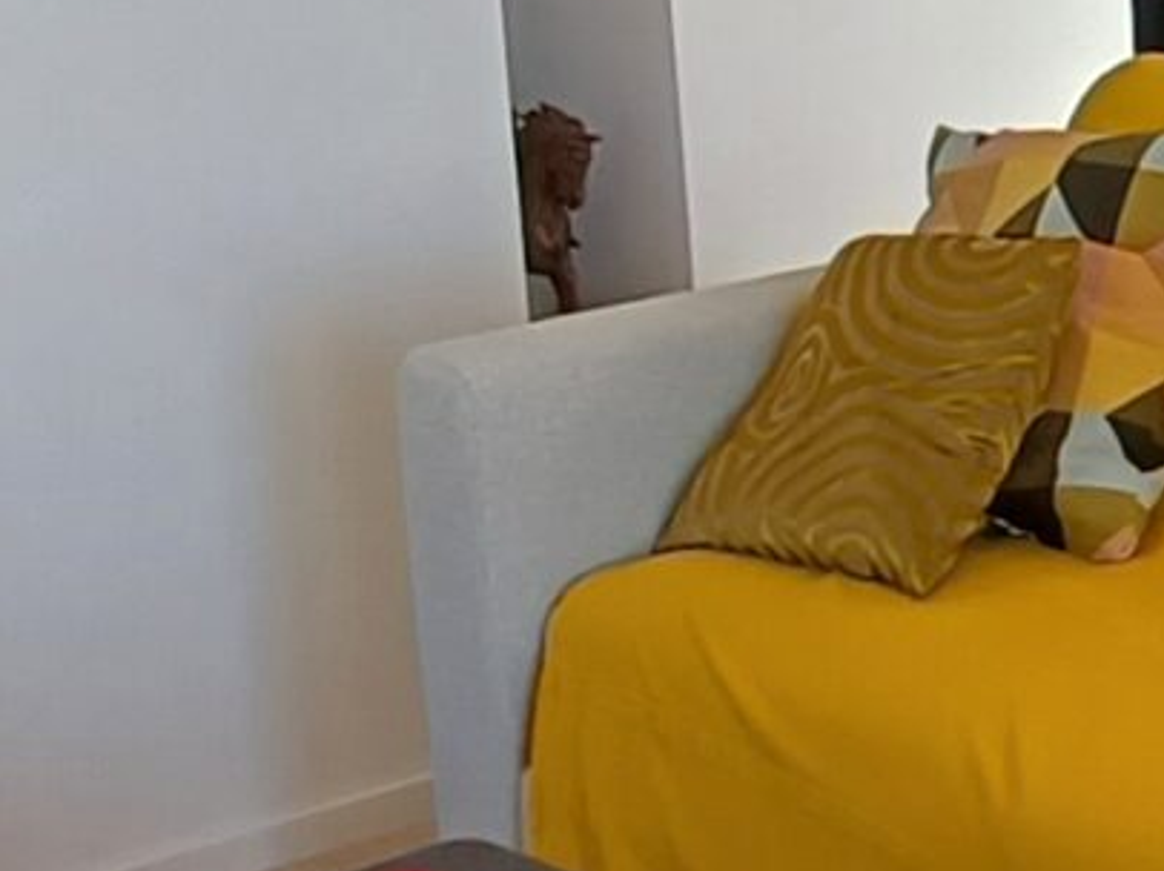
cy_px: 458
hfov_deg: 18.2
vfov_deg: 14.6
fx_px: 3394
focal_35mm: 101
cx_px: 1485
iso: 40
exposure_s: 1/169
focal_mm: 1.64
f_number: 2.2
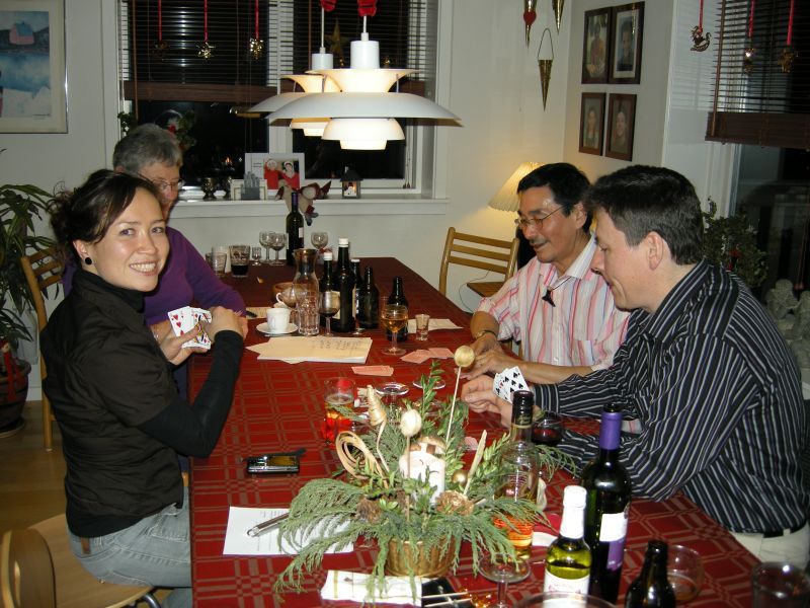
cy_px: 304
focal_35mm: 35
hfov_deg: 52.6
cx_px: 405
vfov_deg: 40.7
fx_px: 819
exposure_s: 1/30
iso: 64
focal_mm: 7.5
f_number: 2.7
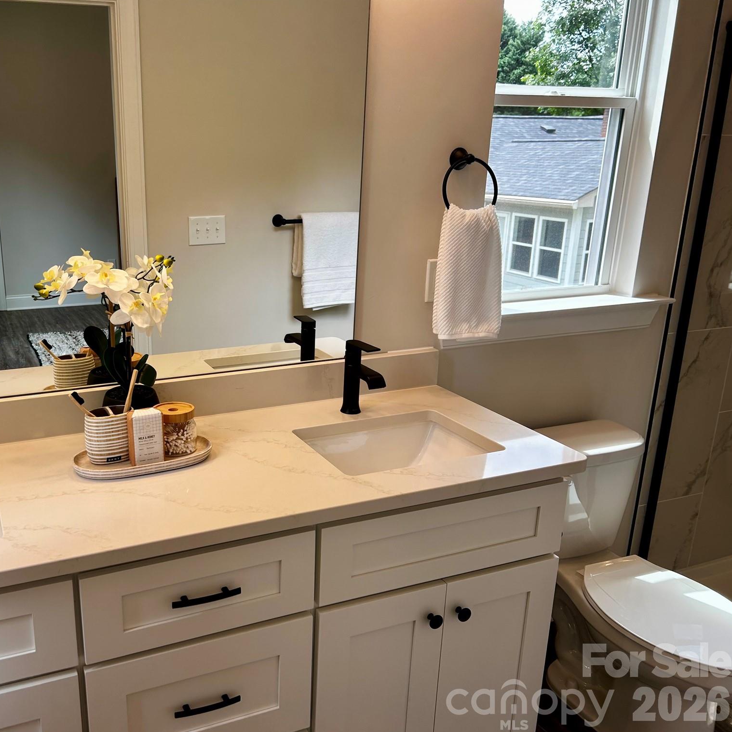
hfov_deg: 51.5
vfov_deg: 52.5
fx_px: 742
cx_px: 243
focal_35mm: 31
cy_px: 368
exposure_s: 1/310
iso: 50
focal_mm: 5.7
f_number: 1.5
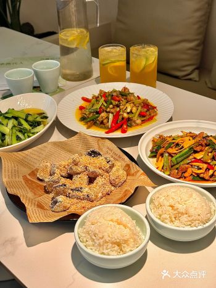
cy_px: 144
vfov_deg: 39.7
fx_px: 400
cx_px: 108
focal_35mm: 48
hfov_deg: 30.3
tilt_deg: -31.7
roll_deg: +3.2
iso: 80
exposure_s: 1/86
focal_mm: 6.76
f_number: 1.78
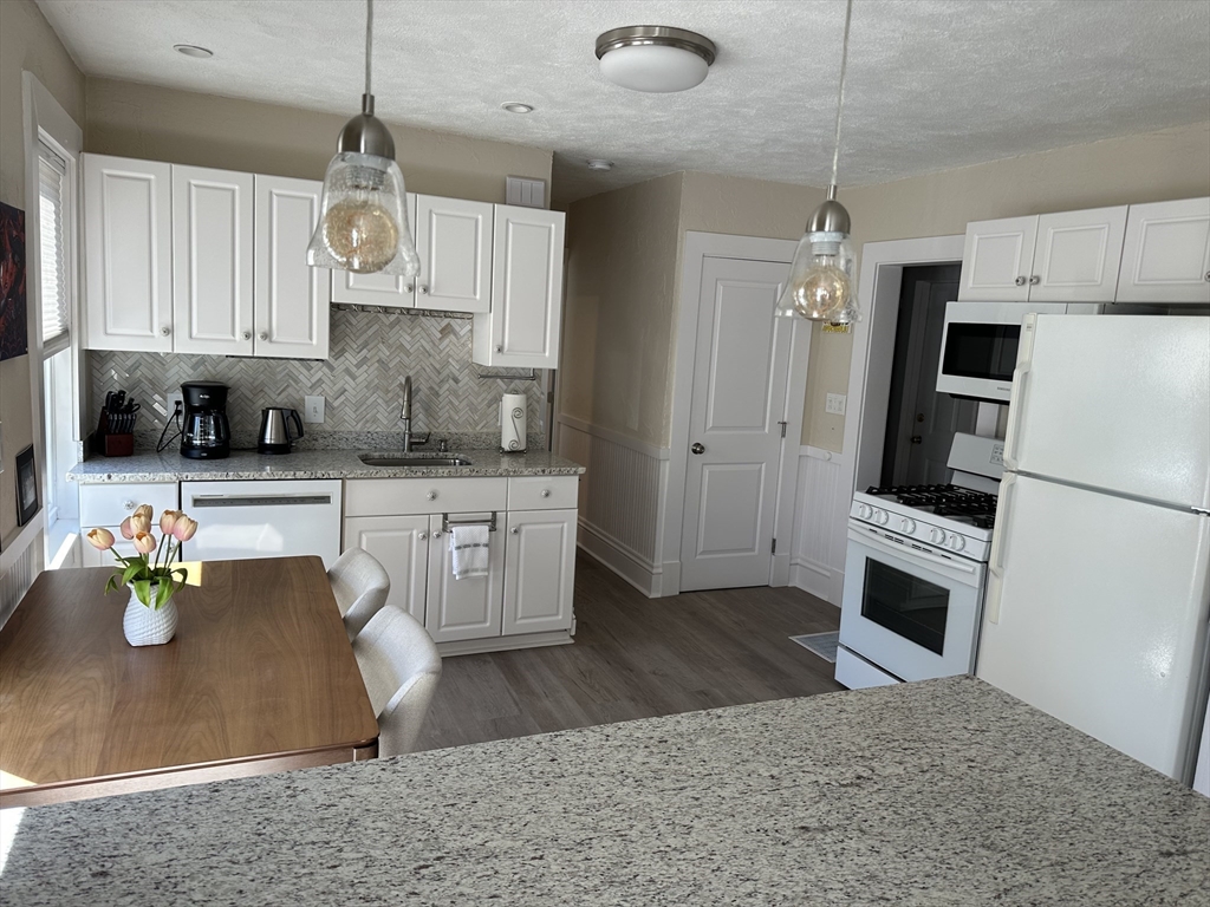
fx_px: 839
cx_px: 605
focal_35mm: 24
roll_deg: -4.1
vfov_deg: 56.8
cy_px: 454
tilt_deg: -7.8
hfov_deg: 71.6
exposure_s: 1/121
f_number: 1.78
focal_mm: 6.86
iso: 80
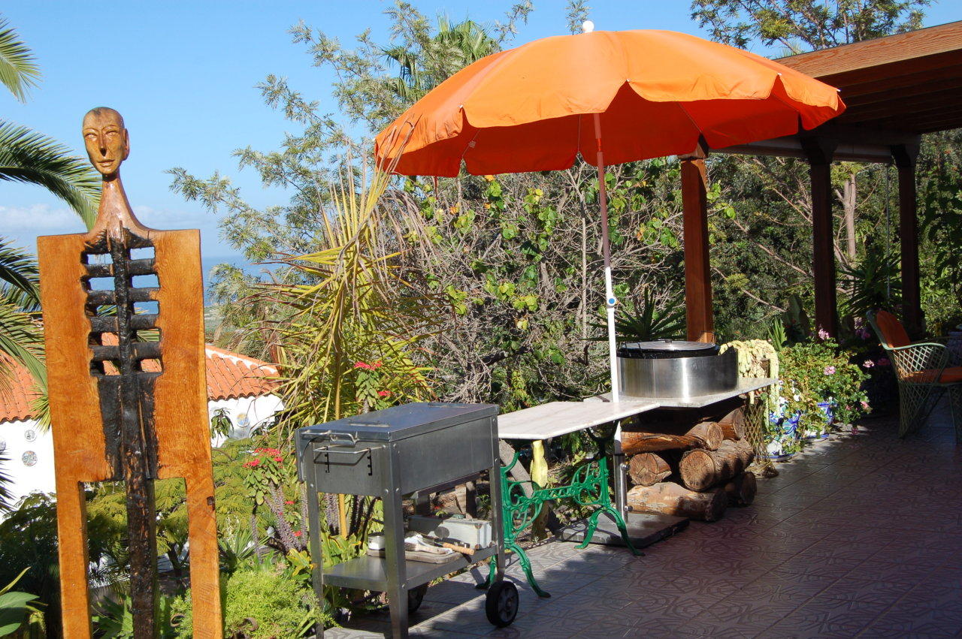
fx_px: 1281
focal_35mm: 48
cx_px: 481
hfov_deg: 41.1
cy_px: 320
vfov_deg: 28.0
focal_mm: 32
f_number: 9
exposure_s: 1/320
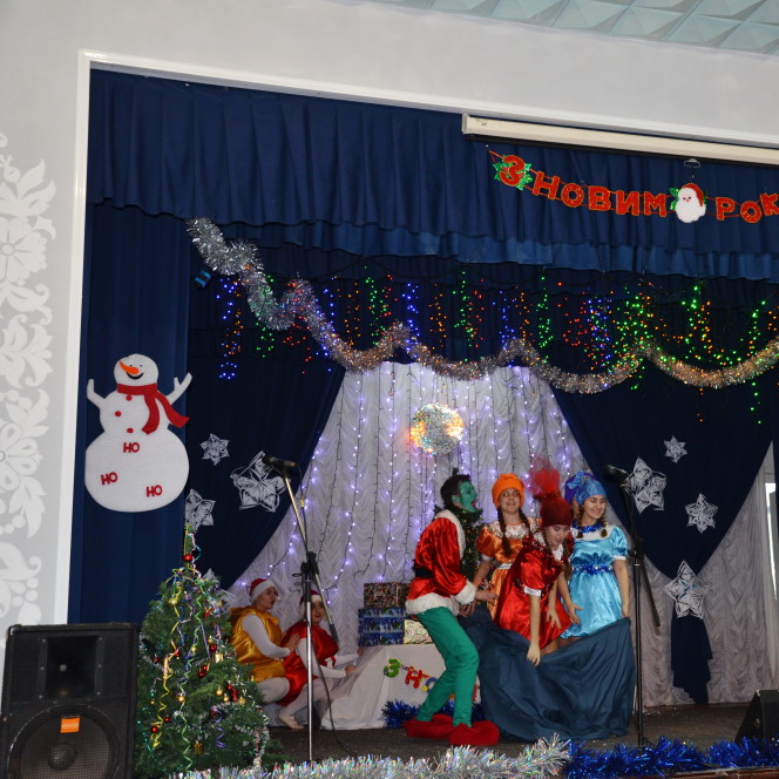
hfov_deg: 32.7
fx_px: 1298
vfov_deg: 33.4
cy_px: 387
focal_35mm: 51
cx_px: 591
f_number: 4
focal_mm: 26
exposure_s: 1/60
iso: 400
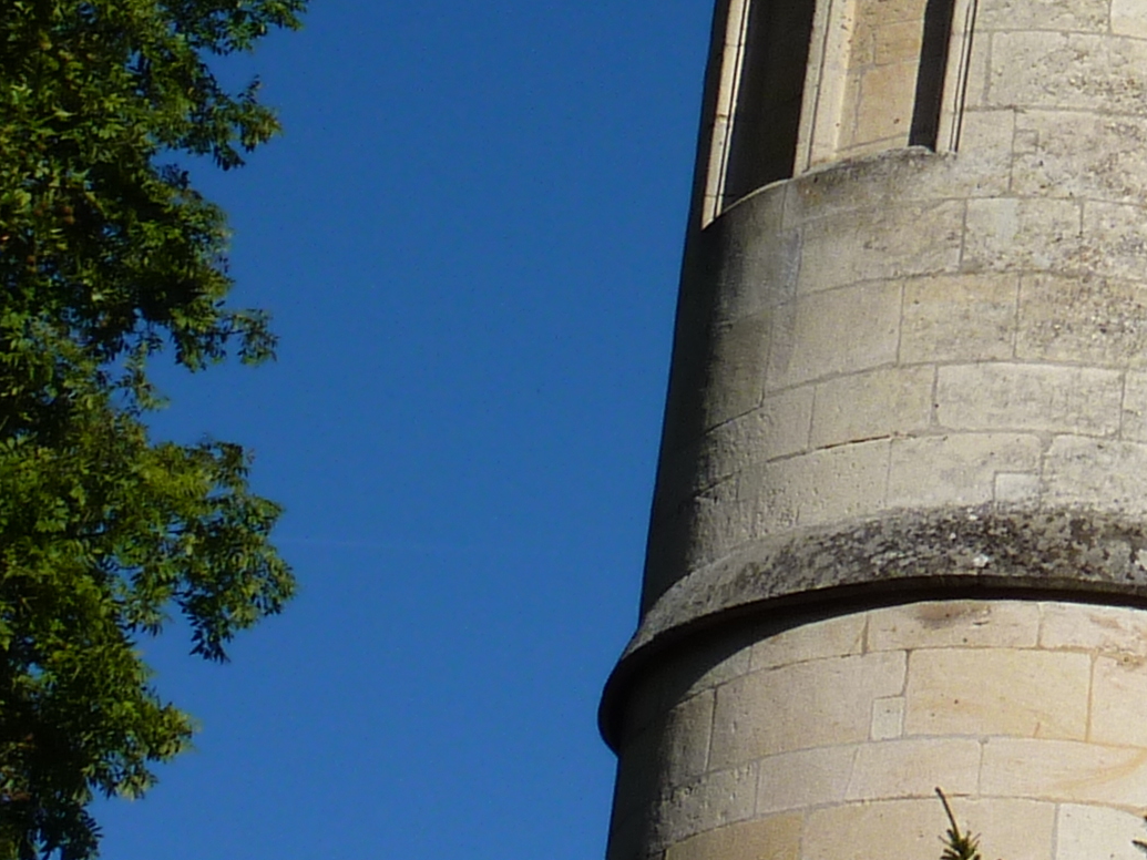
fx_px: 4903
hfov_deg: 12.3
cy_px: -303
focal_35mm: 148
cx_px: 2000
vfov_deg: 9.8
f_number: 5.6
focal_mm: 6.9
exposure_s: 1/500
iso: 80
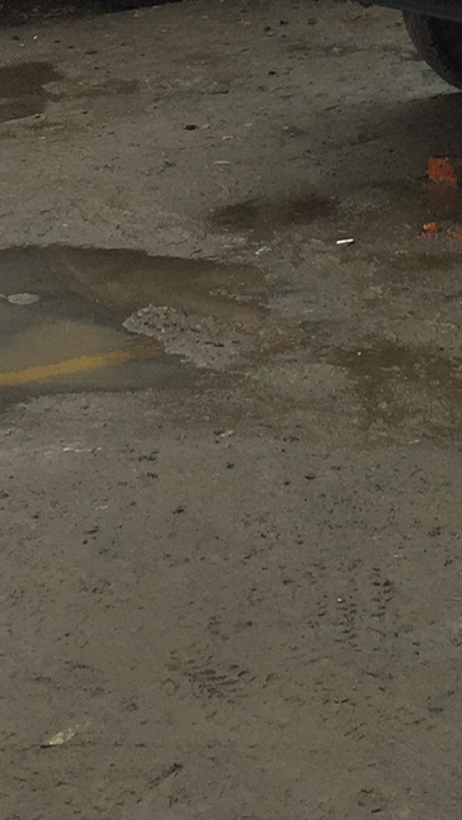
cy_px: -151
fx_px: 2178
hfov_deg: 11.7
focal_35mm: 100
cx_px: 638
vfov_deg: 20.1
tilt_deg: -5.2
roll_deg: -1.2
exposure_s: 1/471
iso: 32
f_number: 2.2
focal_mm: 4.15
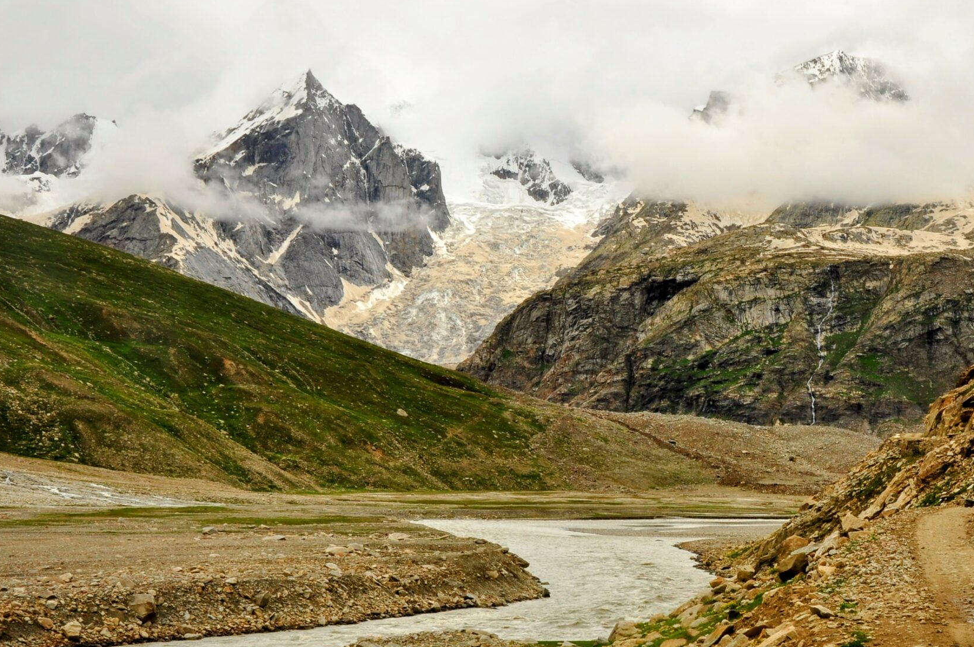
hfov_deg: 30.4
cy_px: 371
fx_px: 1756
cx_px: 738
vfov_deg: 20.8
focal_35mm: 65
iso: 125
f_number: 16
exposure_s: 1/125
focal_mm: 28
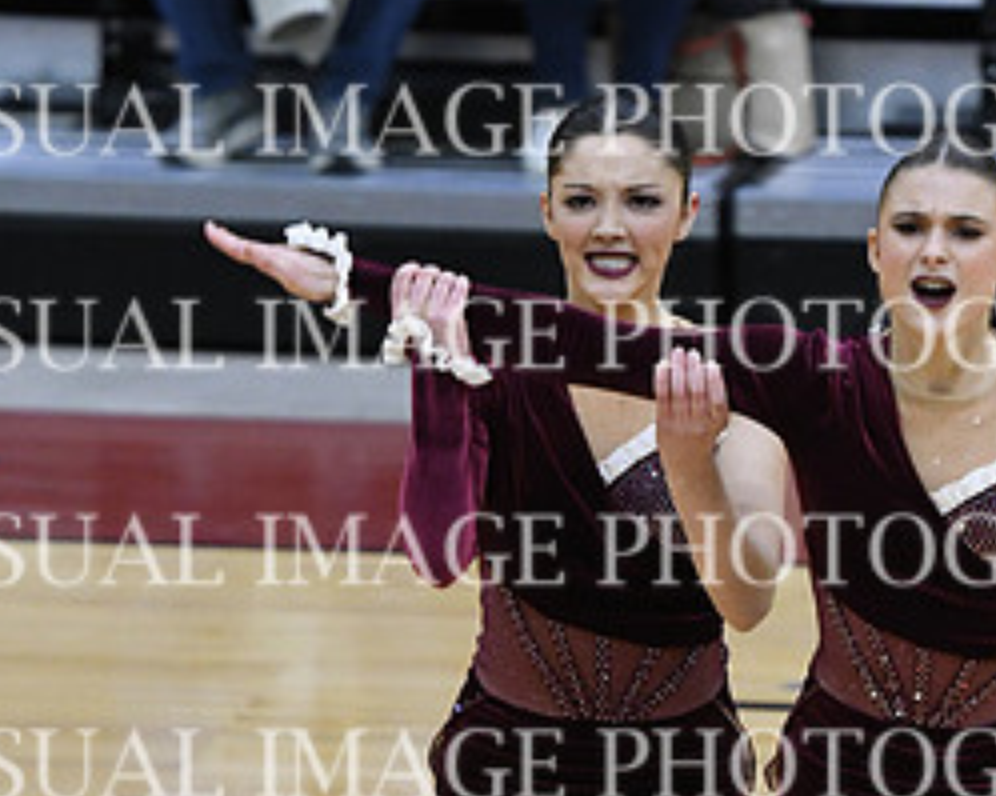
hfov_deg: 3.5
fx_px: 16413
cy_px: 872
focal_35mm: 557
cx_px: 570
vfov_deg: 2.8
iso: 4000
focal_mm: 170
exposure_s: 1/400
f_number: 3.5
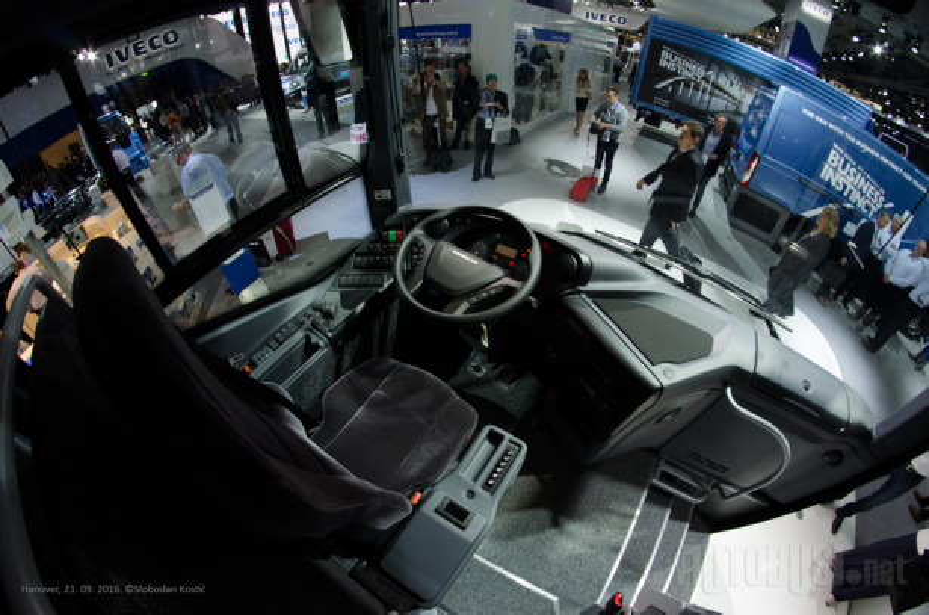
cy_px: 308
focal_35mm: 12
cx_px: 464
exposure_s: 1/50
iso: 320
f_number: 8
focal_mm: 8
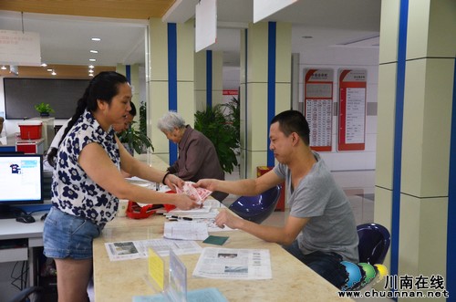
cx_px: 228
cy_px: 151
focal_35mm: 39
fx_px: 493
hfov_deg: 49.6
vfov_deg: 34.1
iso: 800
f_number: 4
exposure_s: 1/40
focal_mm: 26
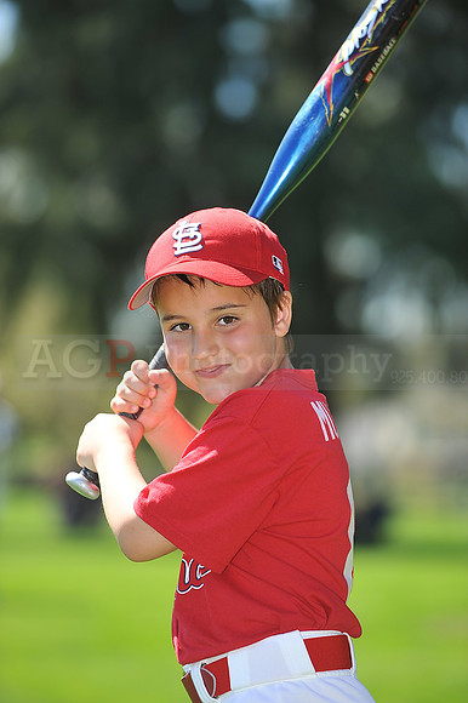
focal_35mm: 200
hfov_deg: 6.9
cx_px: 234
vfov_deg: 10.3
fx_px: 3904
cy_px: 352
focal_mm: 200
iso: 200
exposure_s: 1/800
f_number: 4.5
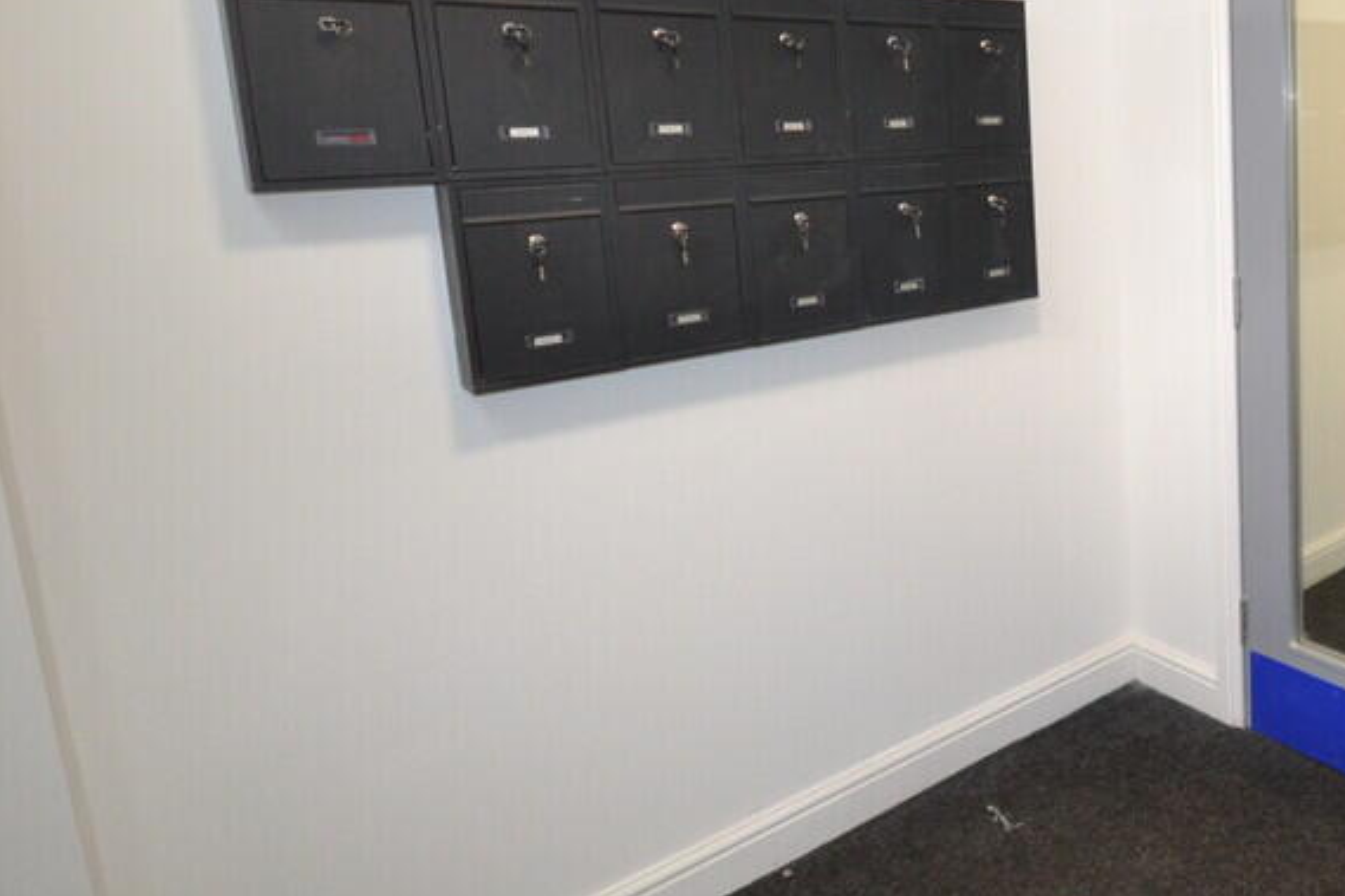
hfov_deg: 58.0
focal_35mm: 27
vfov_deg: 47.0
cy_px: 290
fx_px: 1008
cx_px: 1206
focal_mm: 10
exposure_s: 1/60
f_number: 4
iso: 1250
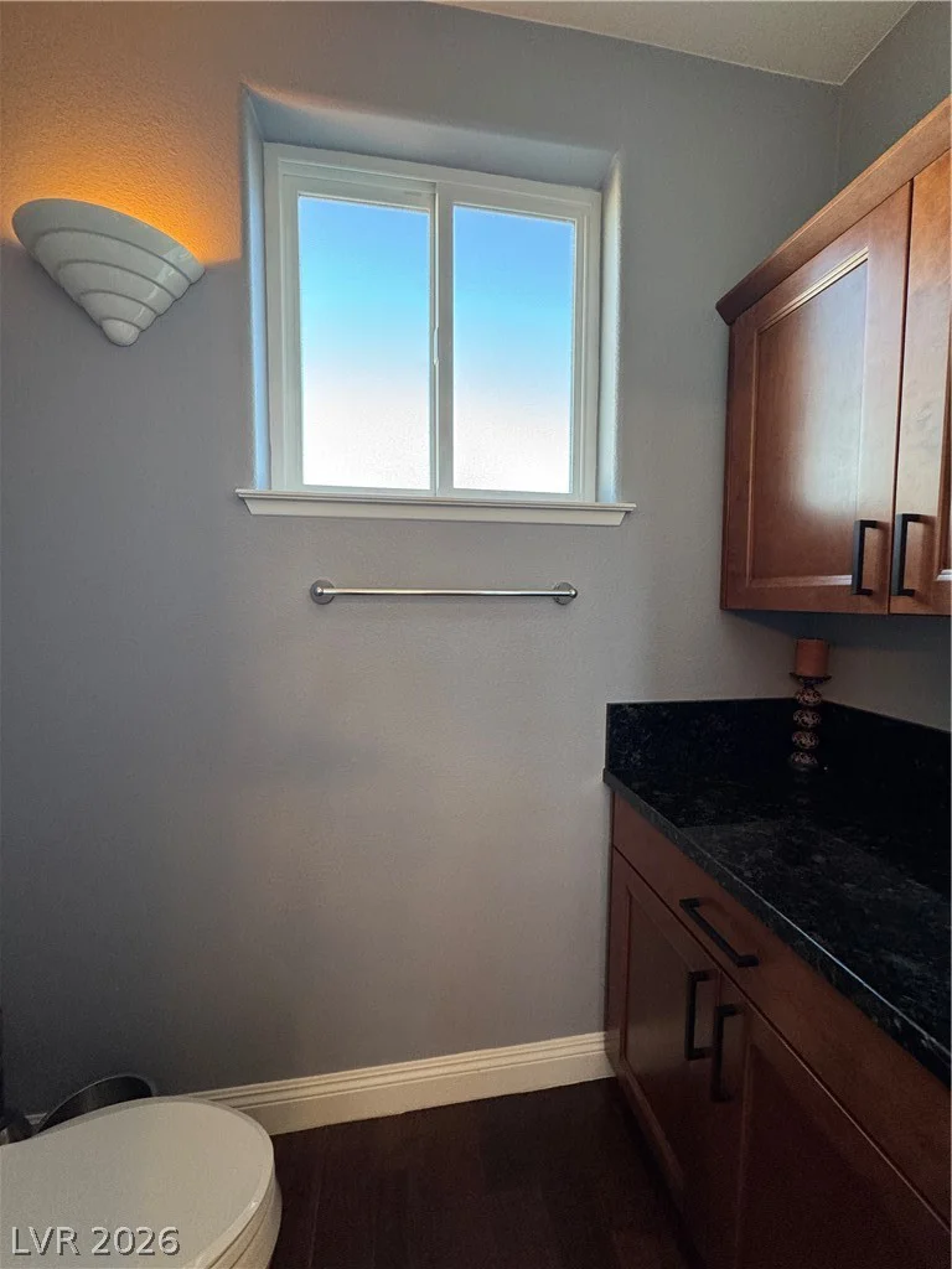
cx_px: 476
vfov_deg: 102.1
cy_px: 634
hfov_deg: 85.7
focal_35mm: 14
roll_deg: +0.6
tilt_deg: -3.6
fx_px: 513
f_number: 2.2
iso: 160
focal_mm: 2.22
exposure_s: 1/120
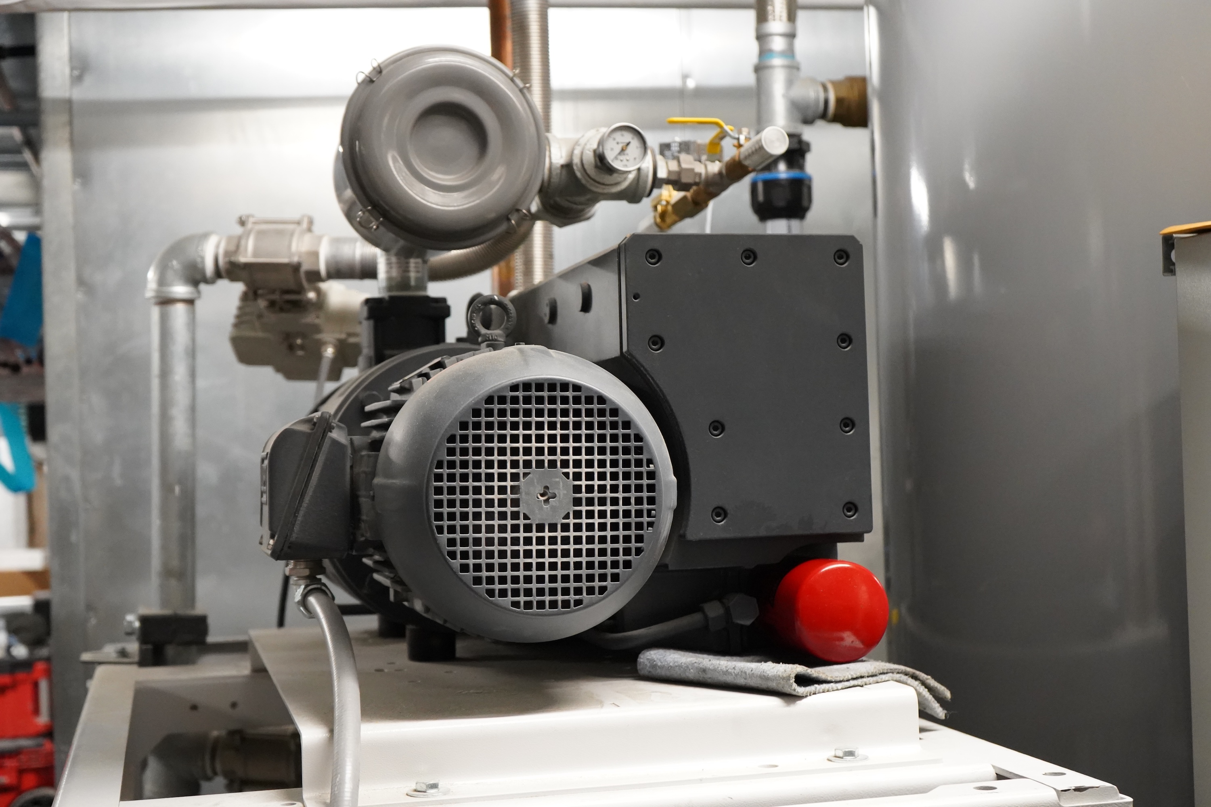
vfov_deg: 28.1
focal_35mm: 48
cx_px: 606
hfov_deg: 41.1
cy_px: 404
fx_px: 1615
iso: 8000
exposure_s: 1/160
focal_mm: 48
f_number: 4.5
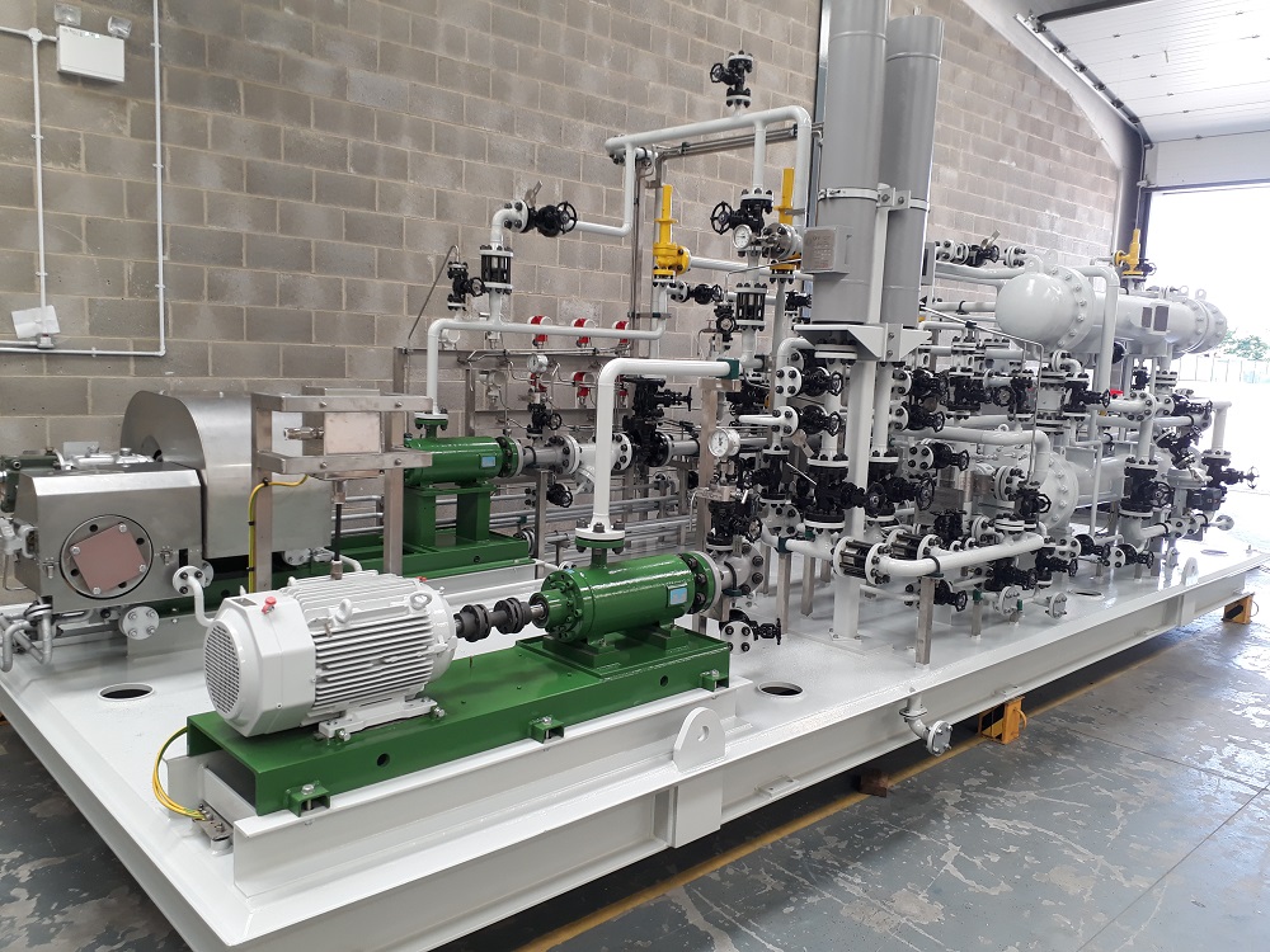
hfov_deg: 65.3
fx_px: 991
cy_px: 476
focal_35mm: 27
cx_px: 635
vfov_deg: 51.4
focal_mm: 3.6
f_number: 1.9
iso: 40
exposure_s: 1/50
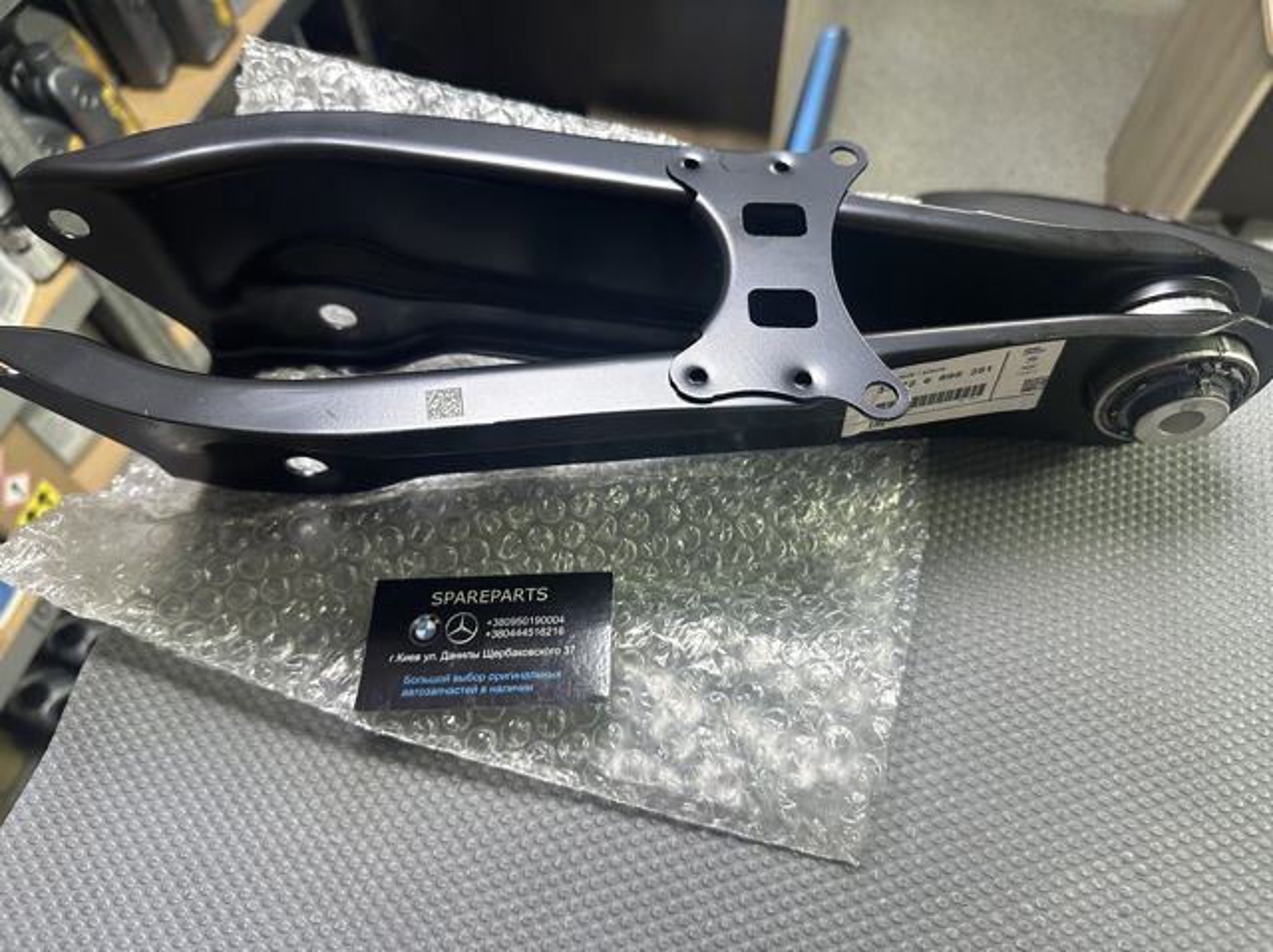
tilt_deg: -59.0
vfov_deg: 56.8
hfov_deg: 71.6
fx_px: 882
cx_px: 636
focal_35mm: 24
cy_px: 476
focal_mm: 6.86
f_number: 1.78
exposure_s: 1/60
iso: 250
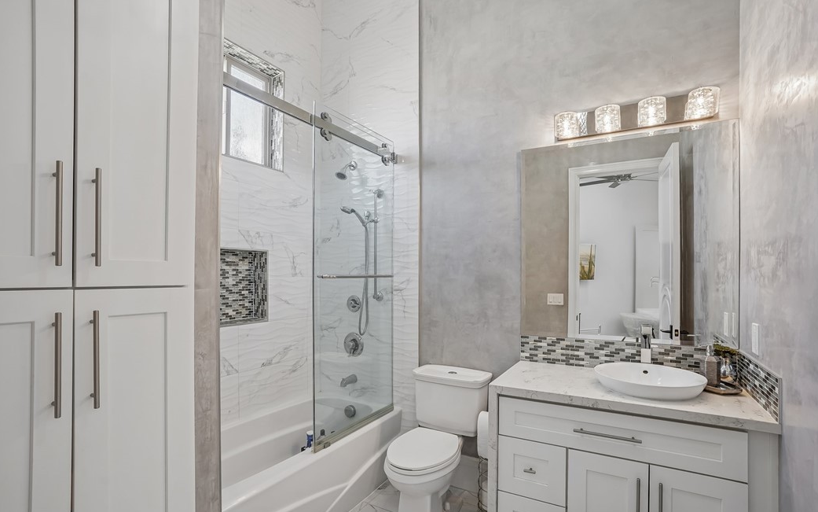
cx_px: 411
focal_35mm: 17
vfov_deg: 67.9
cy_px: 277
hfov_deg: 94.4
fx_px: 379
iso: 400
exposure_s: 1/13
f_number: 8
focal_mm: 16
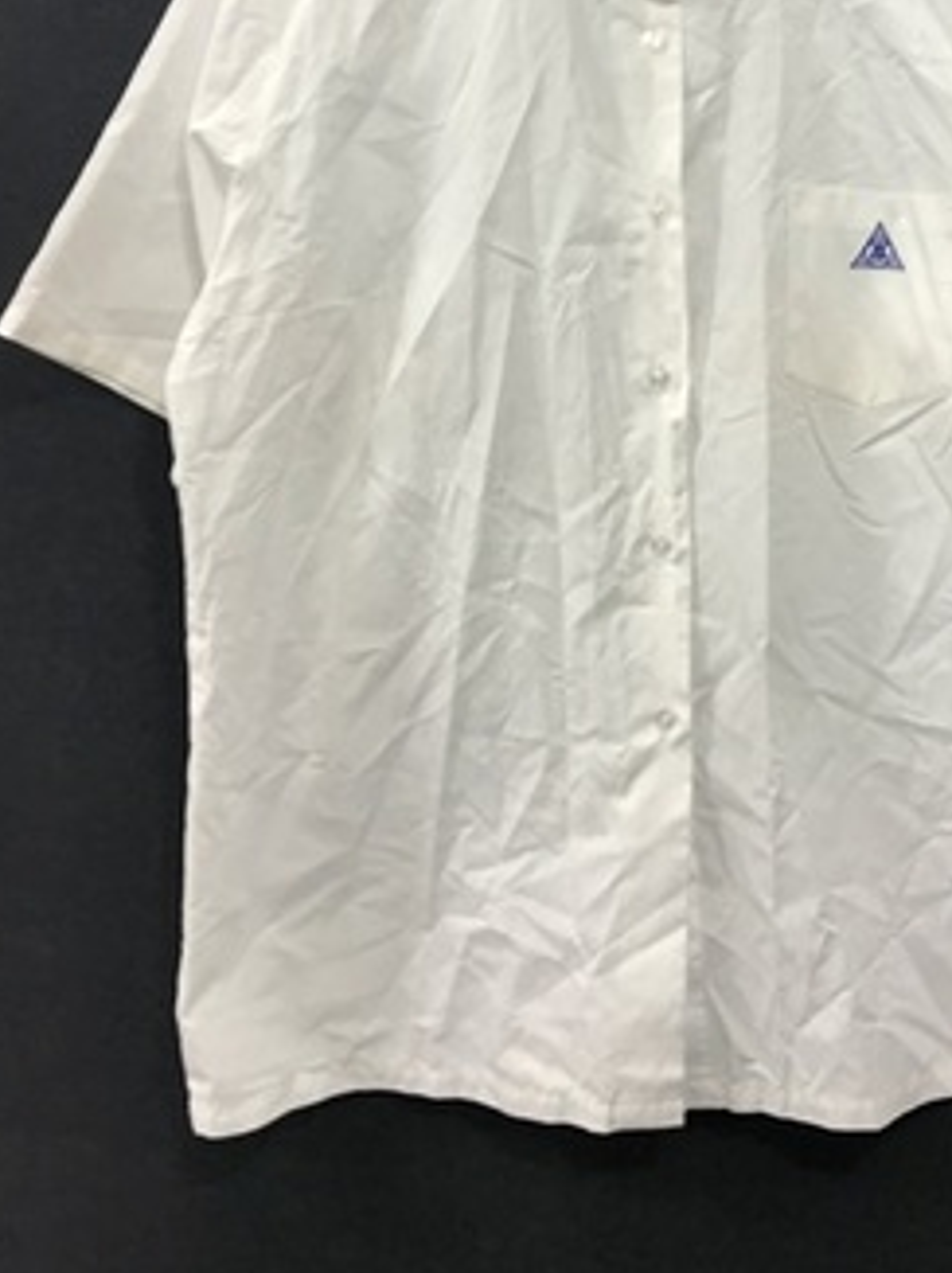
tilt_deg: -1.1
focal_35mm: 43
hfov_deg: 33.2
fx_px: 1579
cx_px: 642
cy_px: 344
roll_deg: +0.9
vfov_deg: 42.7
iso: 32
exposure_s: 1/50
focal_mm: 3.99
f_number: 1.8
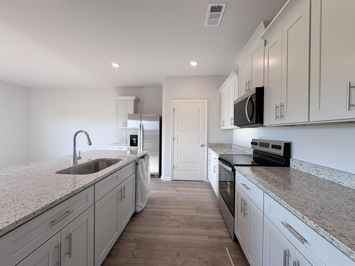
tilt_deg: -0.1
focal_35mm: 14
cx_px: 178
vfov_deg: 85.7
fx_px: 144
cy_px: 133
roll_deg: -0.9
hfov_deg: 102.1
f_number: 2.2
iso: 64
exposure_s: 1/120
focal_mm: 2.22
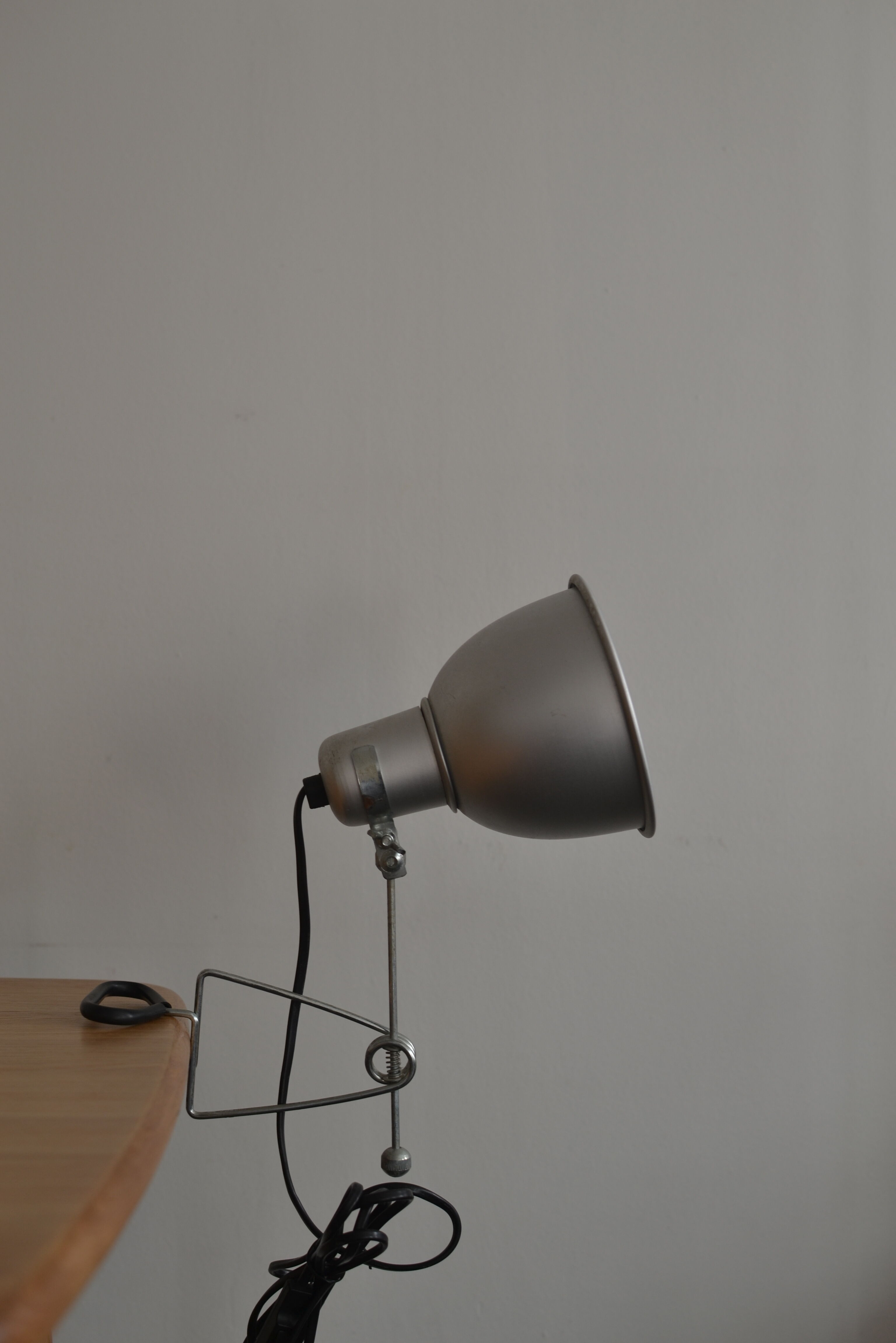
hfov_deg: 25.8
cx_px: 448
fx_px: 1960
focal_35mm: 52
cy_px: 672
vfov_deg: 37.9
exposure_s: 1/40
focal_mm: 35
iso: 100
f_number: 3.5
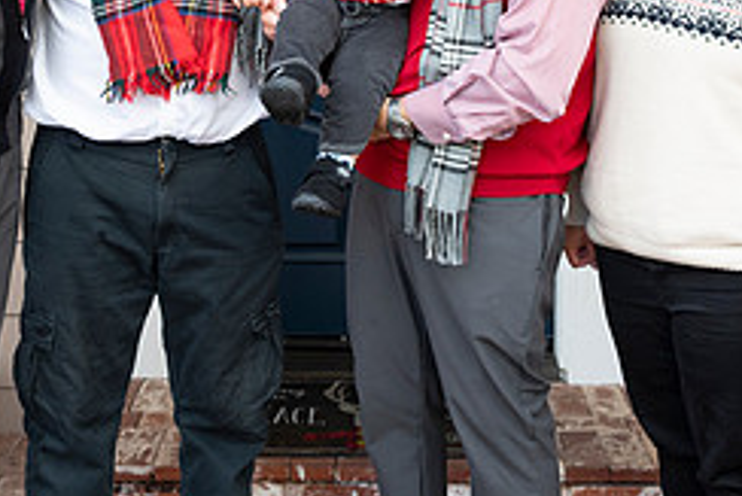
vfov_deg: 18.9
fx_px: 1444
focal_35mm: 70
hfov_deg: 28.8
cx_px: 395
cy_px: -17
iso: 400
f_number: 4.5
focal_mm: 29.5
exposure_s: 1/160
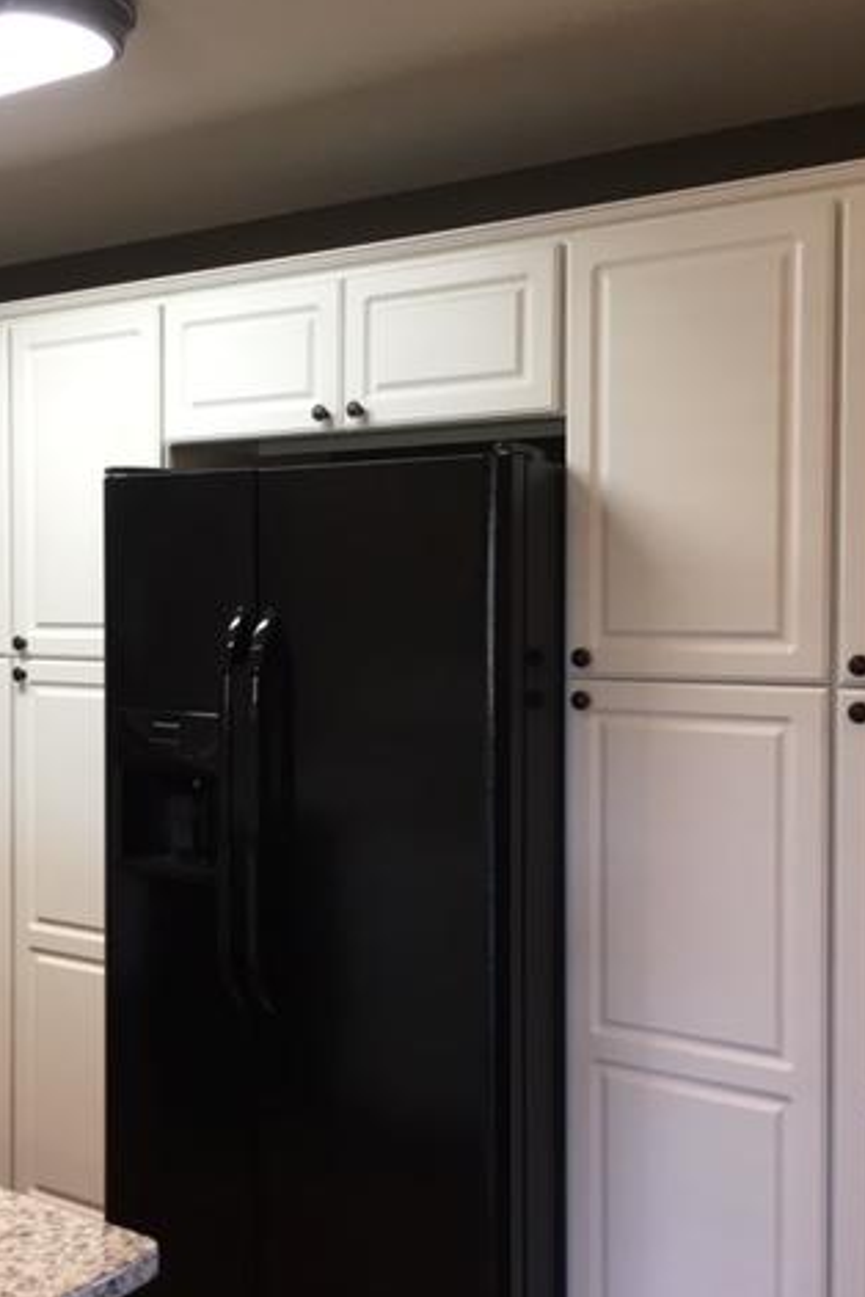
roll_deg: +0.6
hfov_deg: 32.3
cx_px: 281
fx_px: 1478
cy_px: 644
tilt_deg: -0.7
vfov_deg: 47.4
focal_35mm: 41
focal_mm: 4.15
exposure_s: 1/30
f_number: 2.2
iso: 50
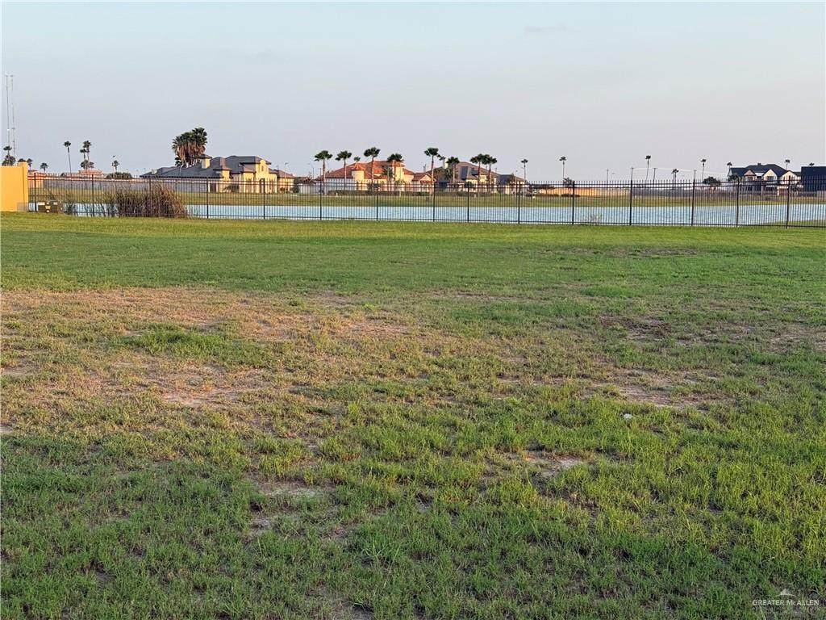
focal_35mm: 48
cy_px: 310
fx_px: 1145
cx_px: 413
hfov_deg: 39.7
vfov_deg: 30.3
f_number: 1.78
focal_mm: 6.76
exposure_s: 1/747
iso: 64
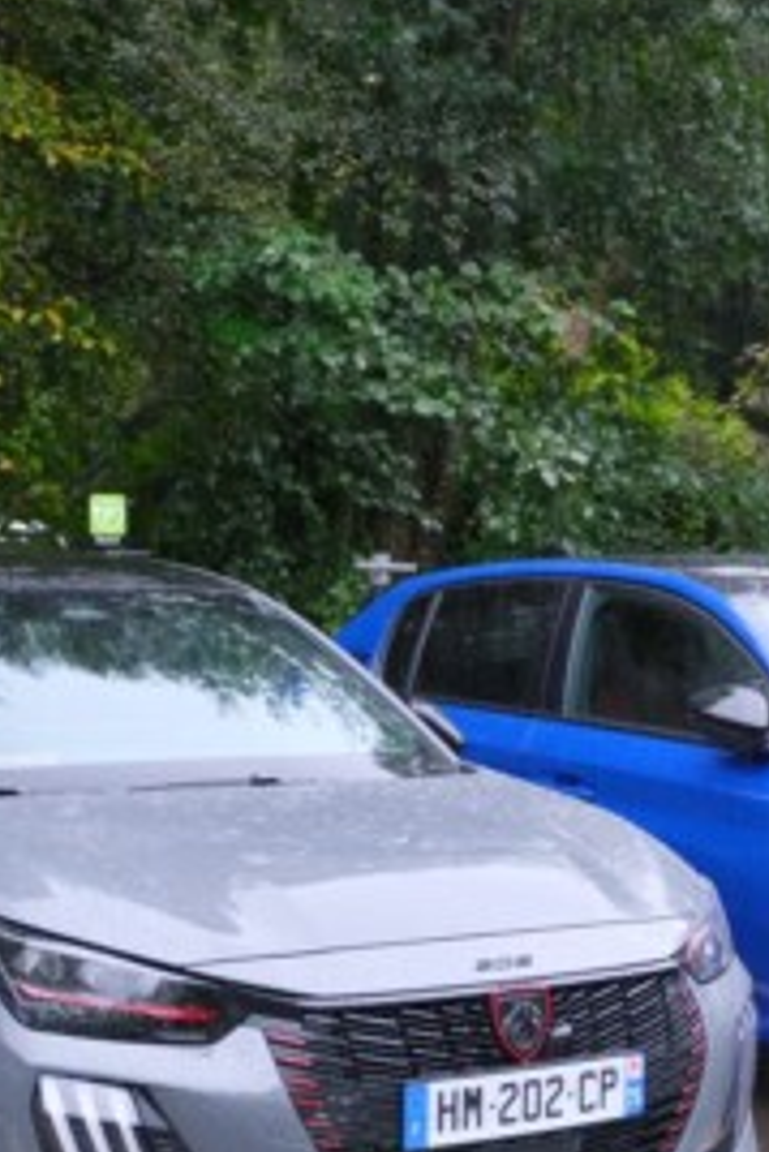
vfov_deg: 24.7
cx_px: 778
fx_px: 2592
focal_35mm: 81
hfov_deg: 16.5
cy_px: 875
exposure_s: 1/60
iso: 500
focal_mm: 20.5
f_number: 3.2
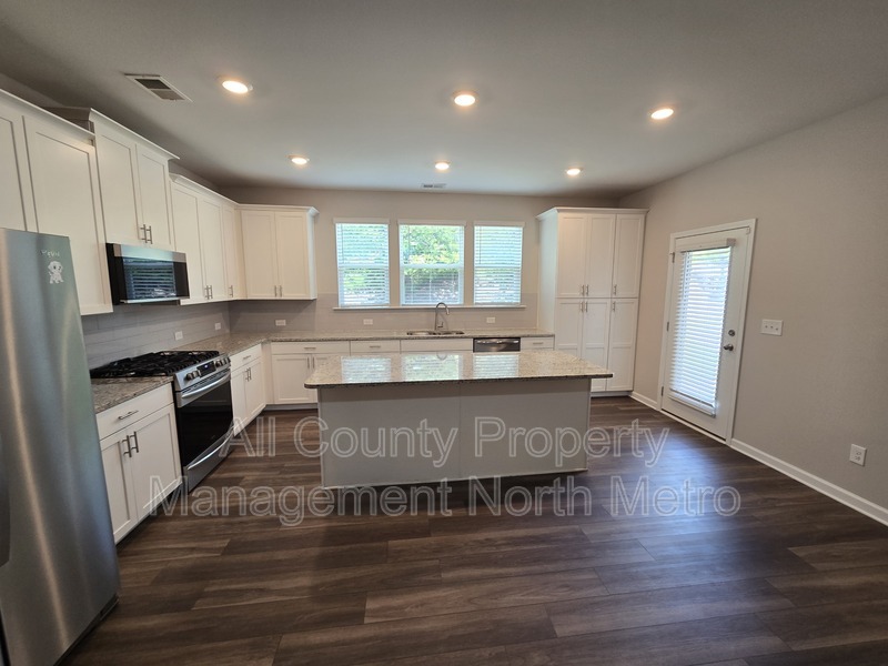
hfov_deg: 106.2
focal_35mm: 13
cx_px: 444
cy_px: 333
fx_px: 333
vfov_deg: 89.9
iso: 80
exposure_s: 1/60
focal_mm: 2.2
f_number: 2.2
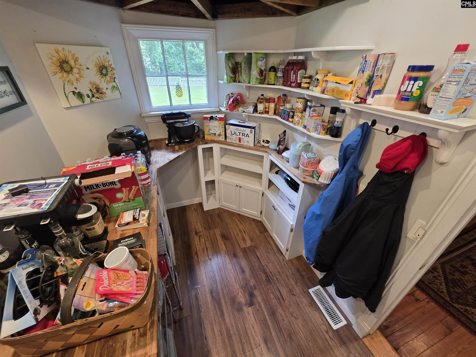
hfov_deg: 106.2
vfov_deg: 89.9
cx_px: 238
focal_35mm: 13
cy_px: 178
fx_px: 179
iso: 200
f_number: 1.9
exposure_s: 1/120
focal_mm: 2.2
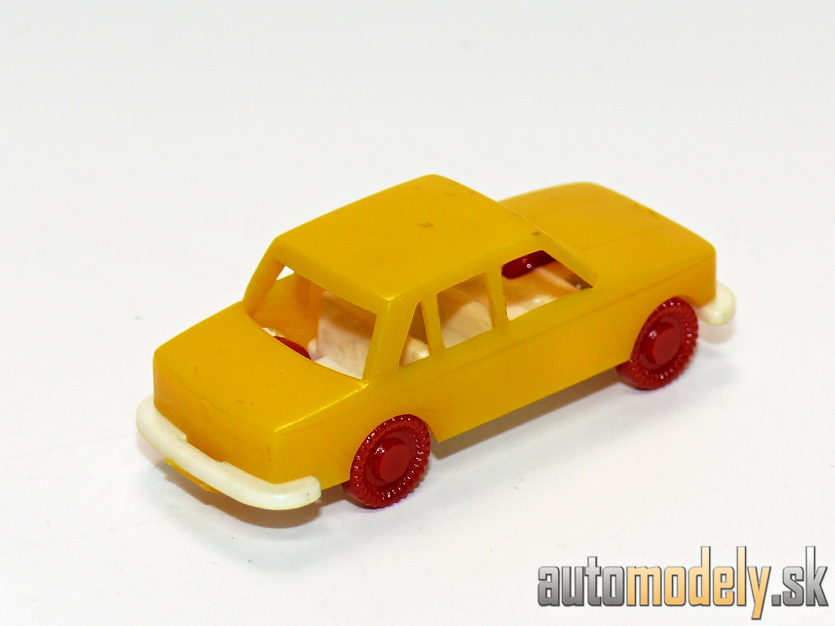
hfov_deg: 12.6
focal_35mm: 157
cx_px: 418
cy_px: 313
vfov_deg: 9.5
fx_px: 3787
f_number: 4
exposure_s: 1/30
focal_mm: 18.6
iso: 100
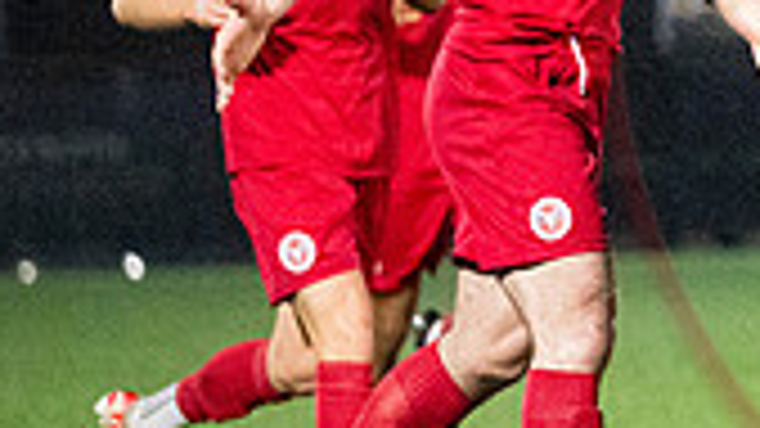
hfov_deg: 3.3
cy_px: 59
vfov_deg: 1.9
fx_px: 13137
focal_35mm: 652
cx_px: 1108
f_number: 2.8
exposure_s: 1/1000
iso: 8000
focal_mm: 150
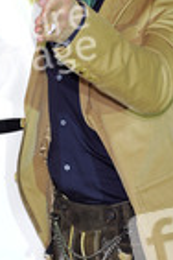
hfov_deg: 4.8
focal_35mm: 284
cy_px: 142
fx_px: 2047
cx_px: 55
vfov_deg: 7.3
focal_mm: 100
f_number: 4.5
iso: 500
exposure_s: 1/250
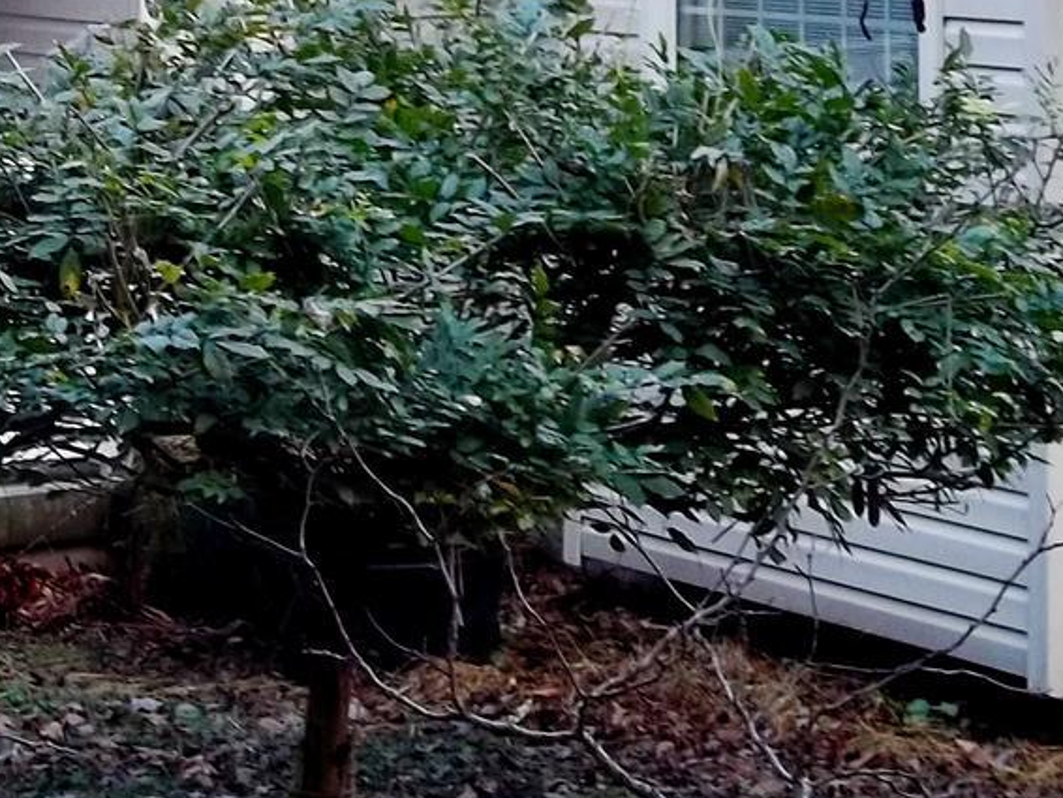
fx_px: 4332
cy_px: -111
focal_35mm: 141
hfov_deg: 13.8
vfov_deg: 10.4
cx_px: 36
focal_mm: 7.1
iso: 64
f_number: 3.2
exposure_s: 1/50
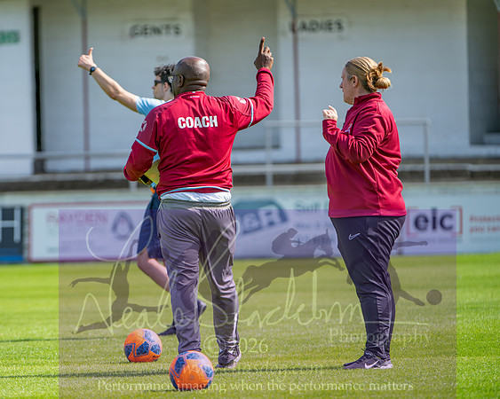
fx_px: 5660
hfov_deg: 5.1
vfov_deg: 4.0
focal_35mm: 383
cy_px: 200
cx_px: 149
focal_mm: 290
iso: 400
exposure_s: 1/2000
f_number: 4
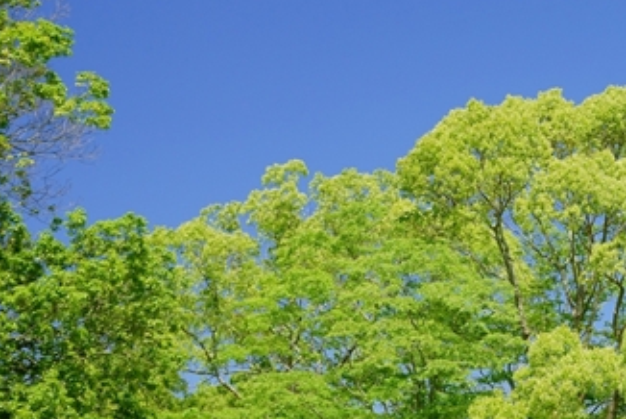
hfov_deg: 25.0
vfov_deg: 18.0
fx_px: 1323
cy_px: 218
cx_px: 661
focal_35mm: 76
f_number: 13
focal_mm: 31
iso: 80
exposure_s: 1/30
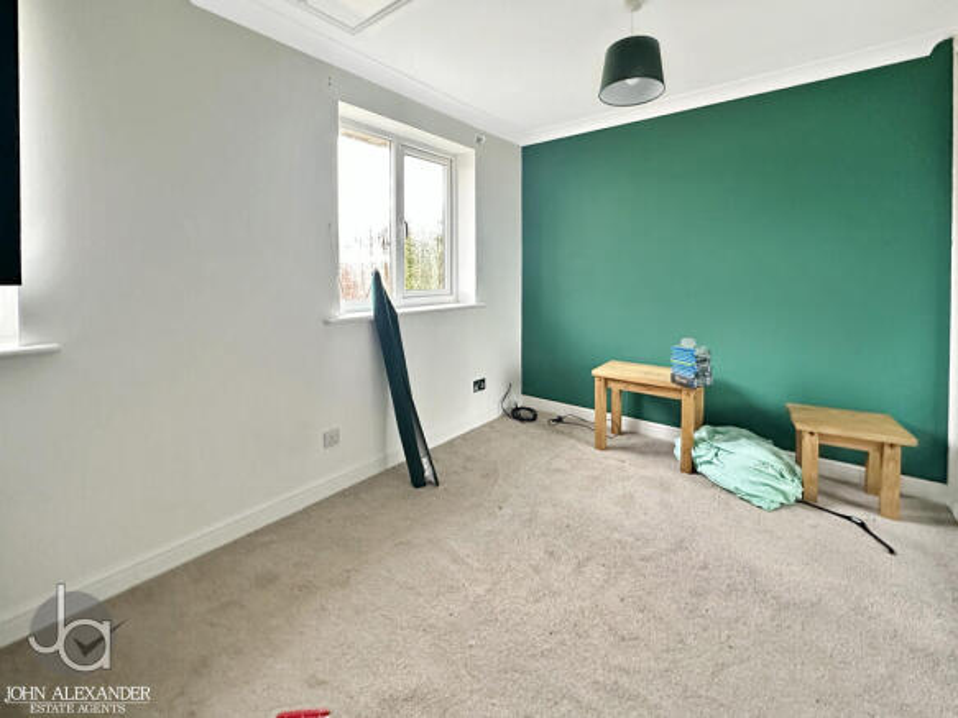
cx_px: 479
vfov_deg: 85.7
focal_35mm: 14
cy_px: 359
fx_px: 387
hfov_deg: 102.1
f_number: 2.2
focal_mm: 2.22
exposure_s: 1/60
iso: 1000
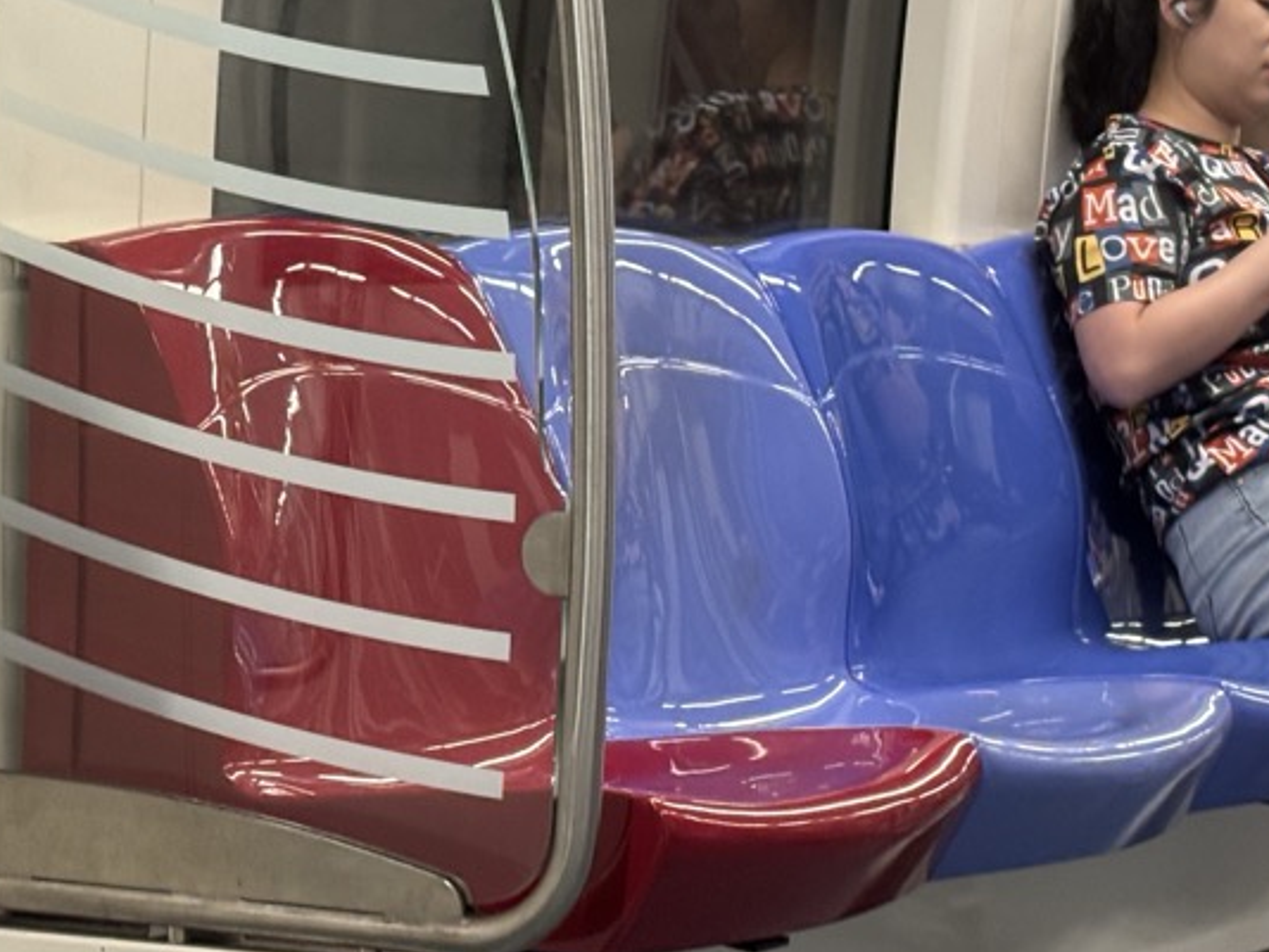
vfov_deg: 12.9
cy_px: 560
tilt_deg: -5.7
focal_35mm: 115
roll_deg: +2.6
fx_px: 4218
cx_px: 654
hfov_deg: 17.1
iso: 100
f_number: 1.78
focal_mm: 6.76
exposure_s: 1/50
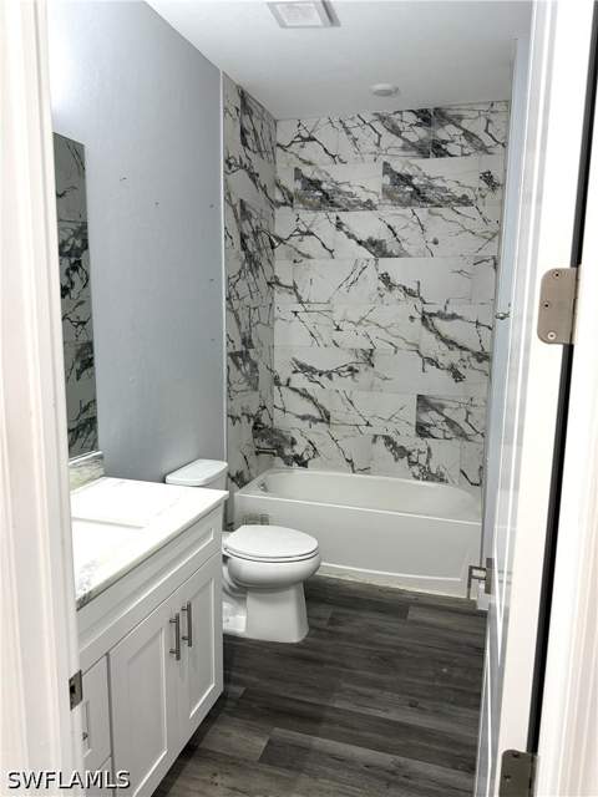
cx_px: 299
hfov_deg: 56.8
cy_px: 398
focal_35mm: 24
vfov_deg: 71.6
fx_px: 553
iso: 200
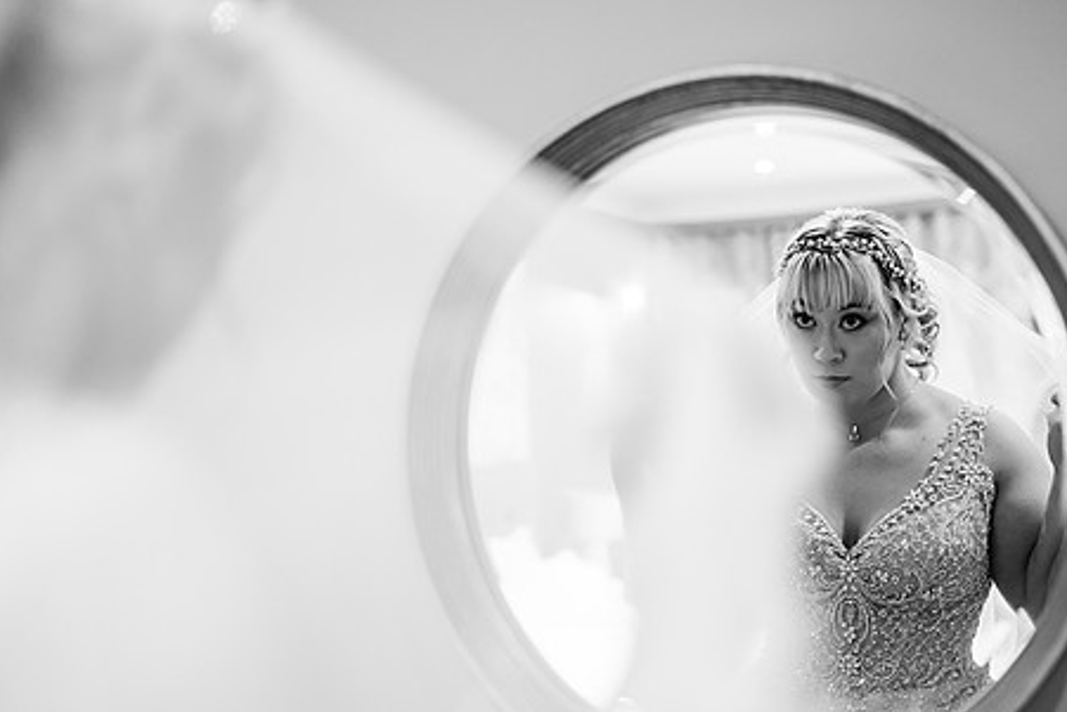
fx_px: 1334
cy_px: 380
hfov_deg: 43.5
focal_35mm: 45
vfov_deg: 29.9
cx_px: 606
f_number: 1.4
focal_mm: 35
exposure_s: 1/250
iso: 1250
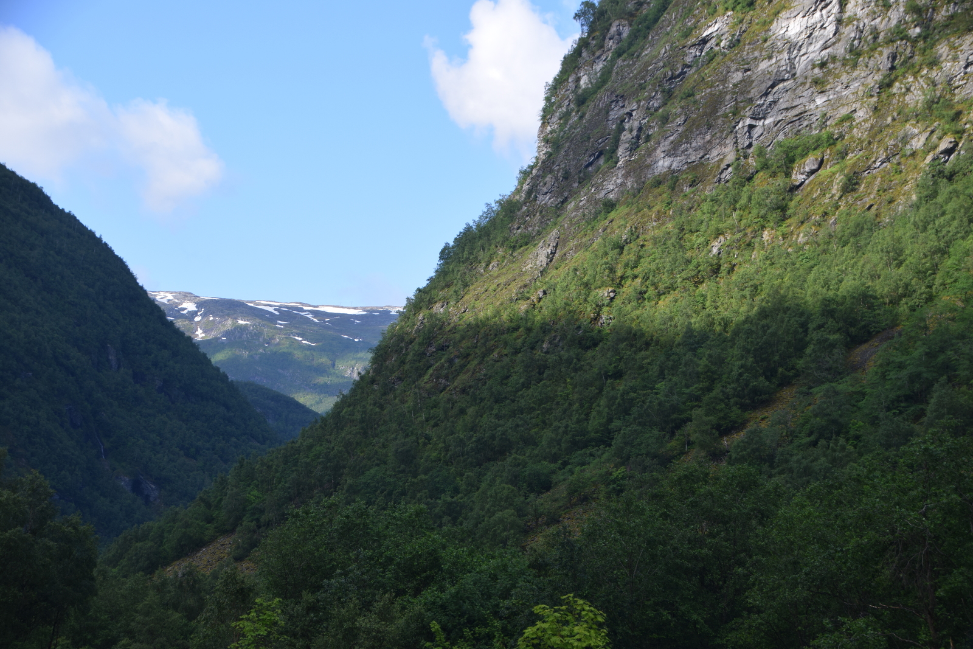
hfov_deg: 24.6
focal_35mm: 82
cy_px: 324
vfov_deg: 16.6
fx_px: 2230
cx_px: 486
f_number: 8
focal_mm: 55
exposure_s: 1/250
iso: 220
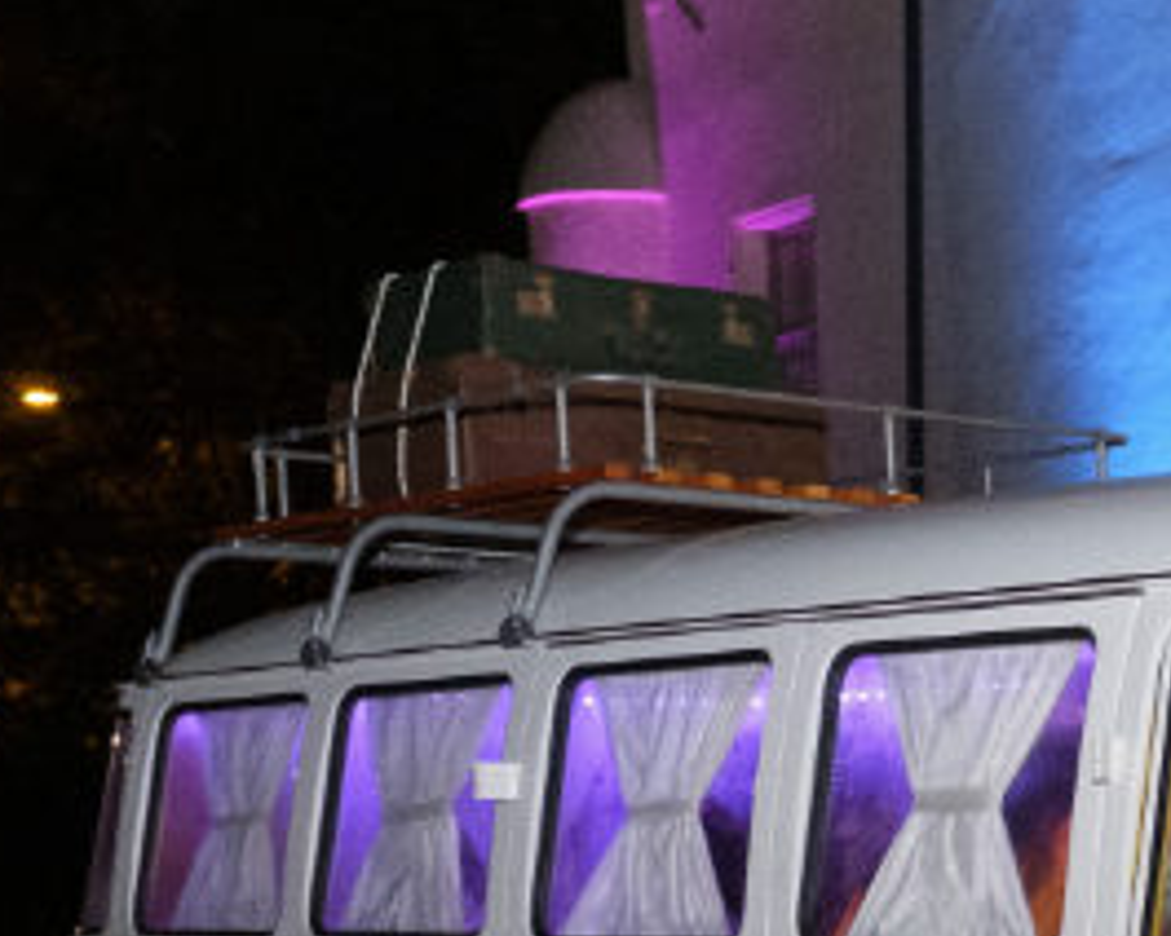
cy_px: 1382
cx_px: 1295
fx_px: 2946
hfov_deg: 21.3
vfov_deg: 16.5
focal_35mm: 85
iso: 8000
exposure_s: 1/125
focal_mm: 16
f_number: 3.2
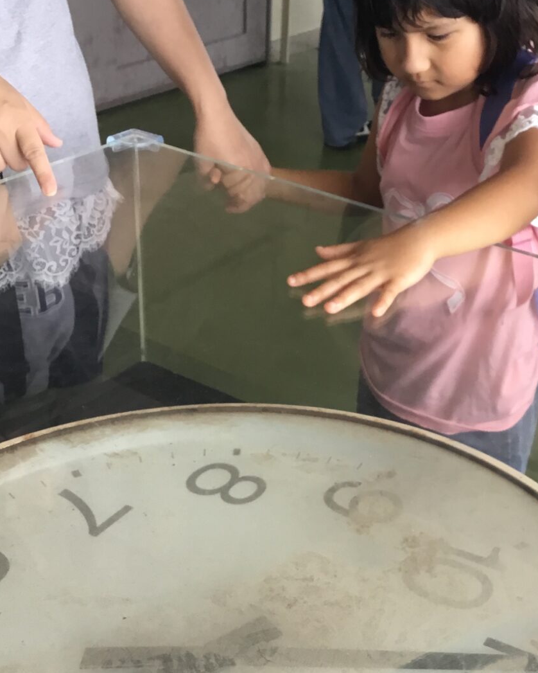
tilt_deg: -33.0
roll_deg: -3.5
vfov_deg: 35.9
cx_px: 329
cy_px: 394
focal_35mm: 52
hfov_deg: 29.1
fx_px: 1035
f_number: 2.4
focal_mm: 3.3
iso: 32
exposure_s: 1/40
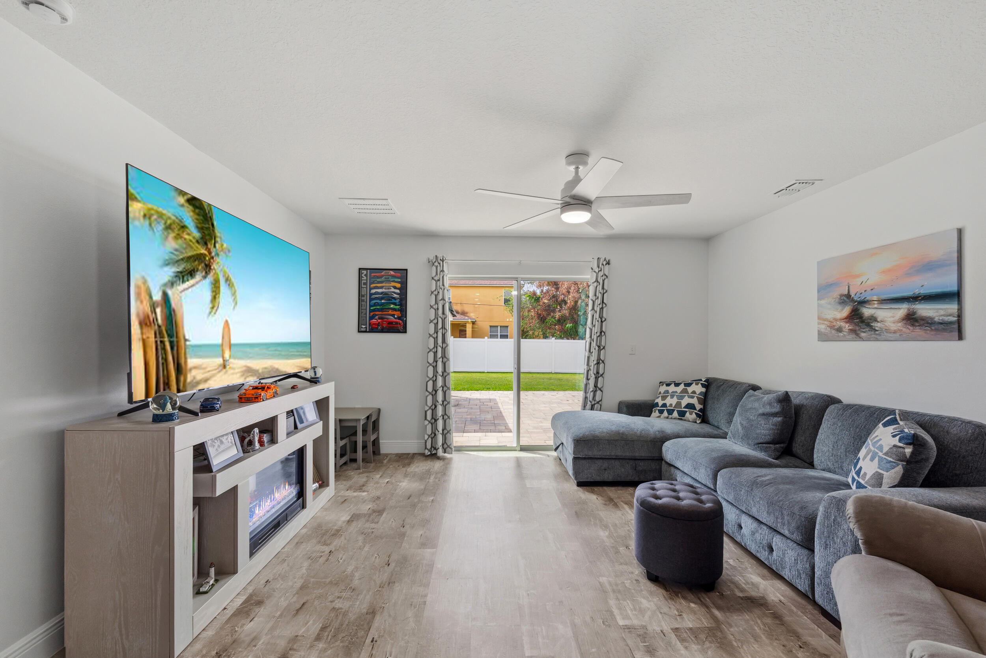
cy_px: 329
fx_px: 383
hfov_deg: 104.3
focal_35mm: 14
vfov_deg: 81.2
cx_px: 493
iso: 250
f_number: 9
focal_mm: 14
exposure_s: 1/13
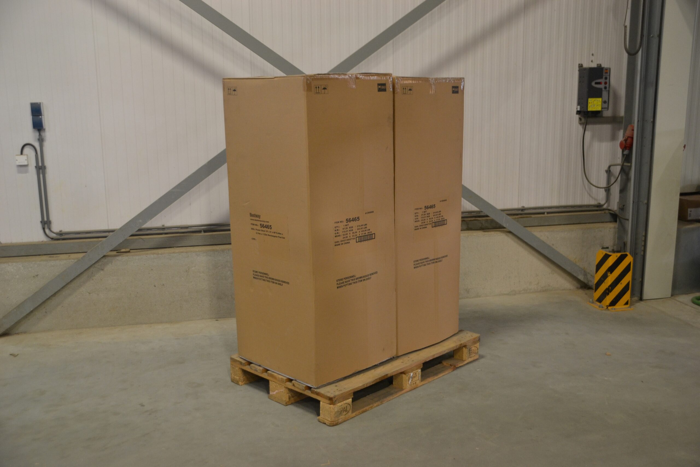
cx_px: 350
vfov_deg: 36.9
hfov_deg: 53.1
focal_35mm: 36
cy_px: 234
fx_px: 700
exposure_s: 1/15
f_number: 4
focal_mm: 24
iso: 640
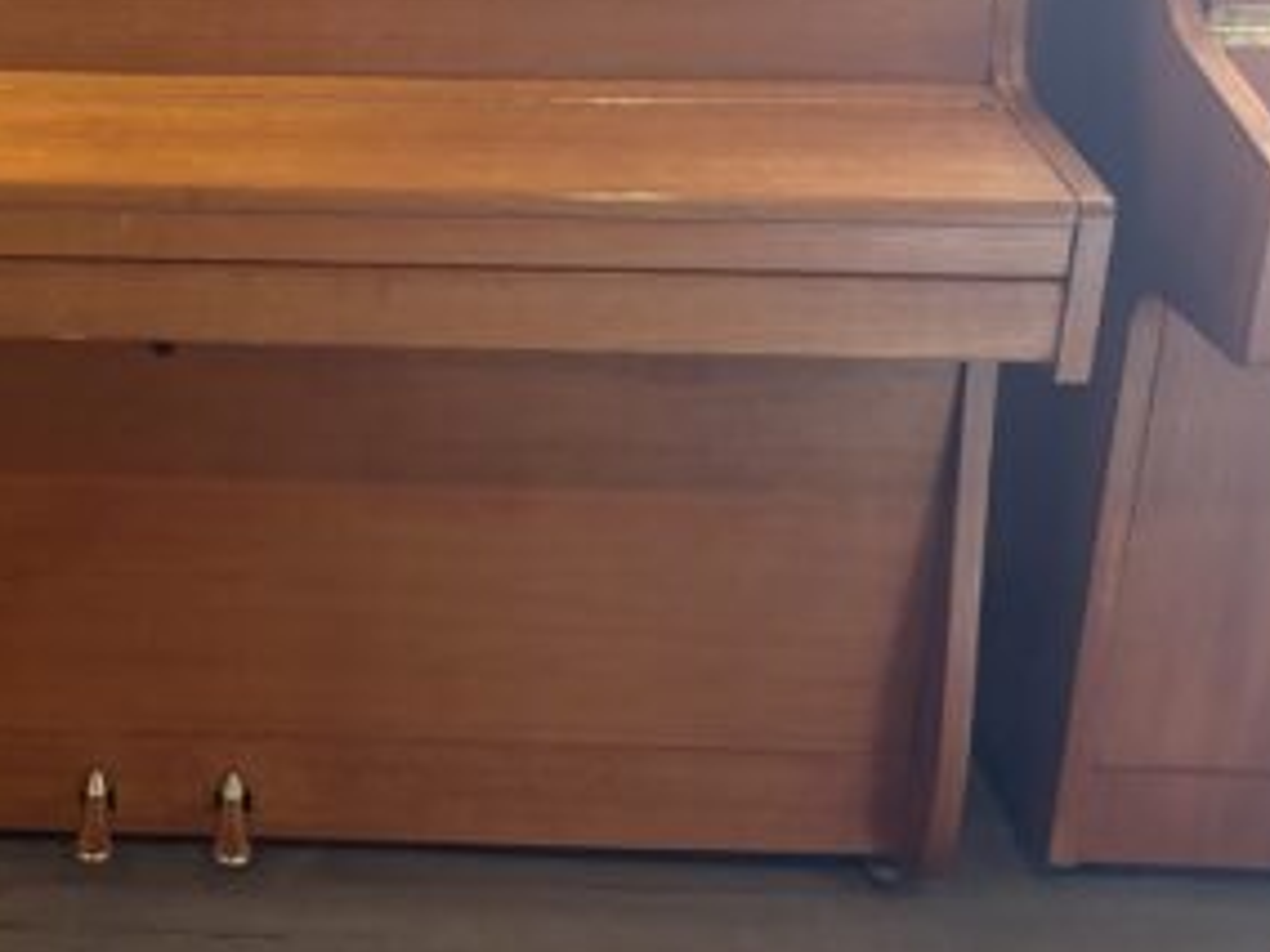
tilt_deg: -19.2
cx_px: 154
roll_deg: +2.0
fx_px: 2201
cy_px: 208
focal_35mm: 60
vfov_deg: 24.1
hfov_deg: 30.9
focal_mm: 5.96
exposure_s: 1/50
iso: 200
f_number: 1.6
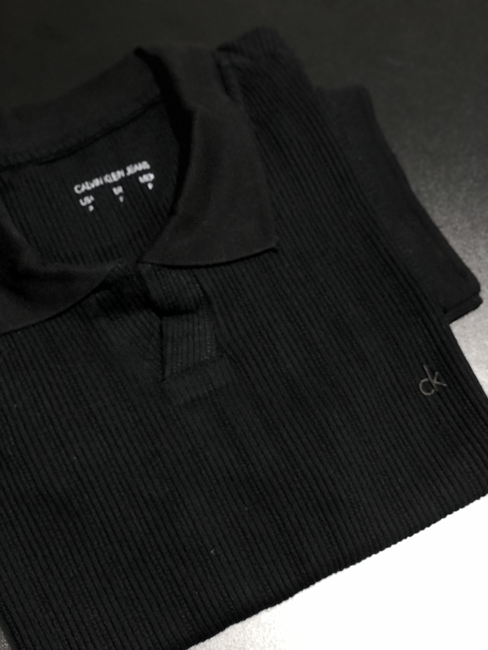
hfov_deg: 28.0
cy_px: 325
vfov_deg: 36.8
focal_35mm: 52
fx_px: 977
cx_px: 244
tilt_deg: -67.6
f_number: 2.4
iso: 160
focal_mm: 6
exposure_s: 1/24
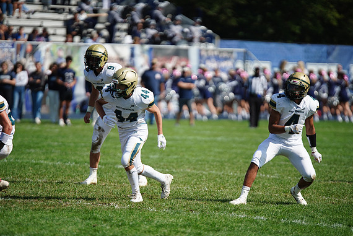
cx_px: 175
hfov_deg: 6.8
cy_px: 118
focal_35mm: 305
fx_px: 2993
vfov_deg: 4.5
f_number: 2.8
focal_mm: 300
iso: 400
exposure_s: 1/5000
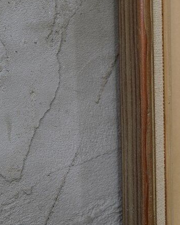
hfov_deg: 17.5
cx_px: 150
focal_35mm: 87
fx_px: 580
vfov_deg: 21.9
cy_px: 82
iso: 320
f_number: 4
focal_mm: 21.2
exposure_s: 1/30
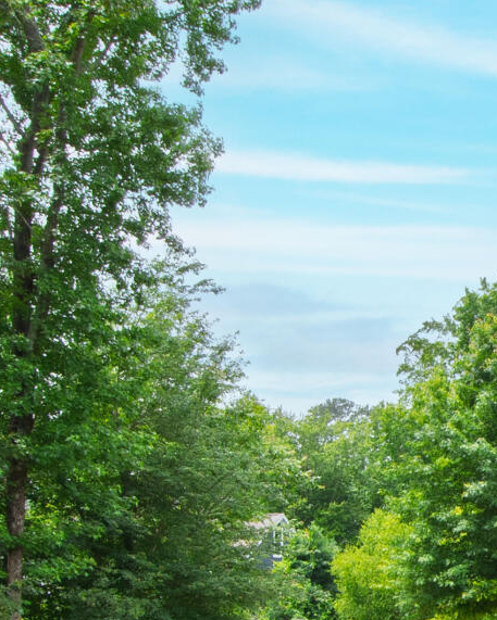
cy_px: 520
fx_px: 1360
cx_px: 749
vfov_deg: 25.2
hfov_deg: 18.3
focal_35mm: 74
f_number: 8
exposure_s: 1/100
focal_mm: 10
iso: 100
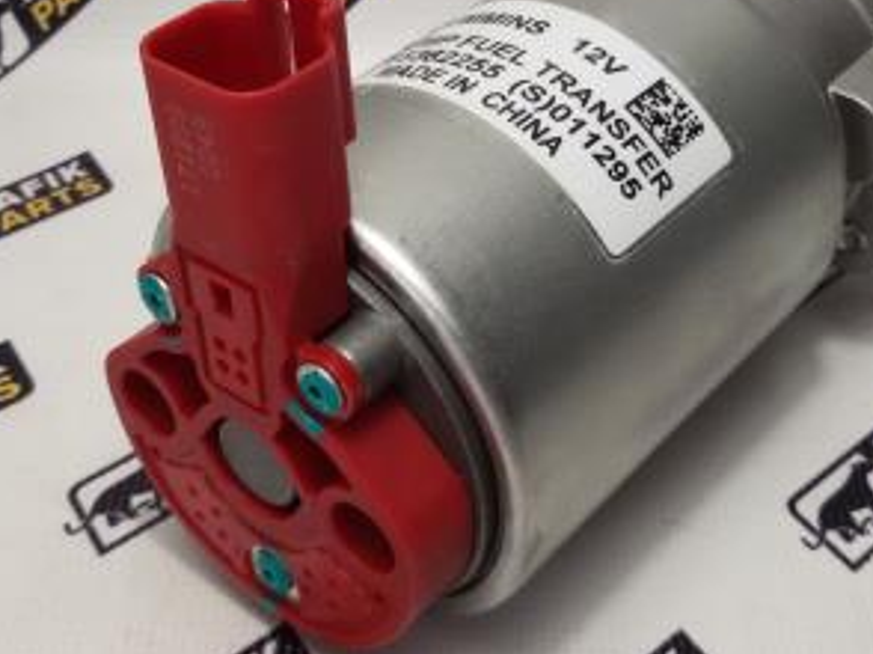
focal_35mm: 57
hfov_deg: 33.8
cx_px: 484
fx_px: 1436
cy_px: 224
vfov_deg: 25.5
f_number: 2.4
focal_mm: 2.93
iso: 50
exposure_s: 1/50
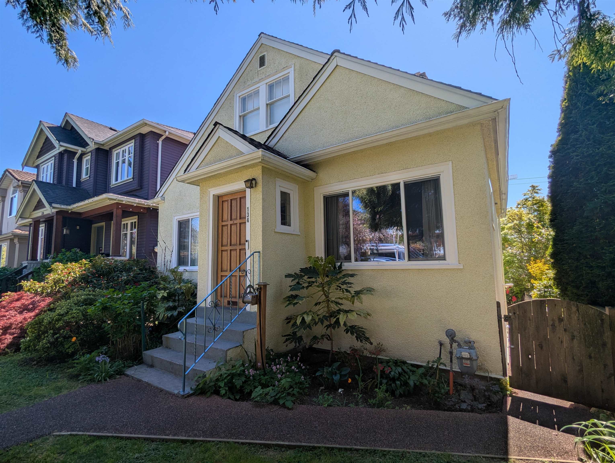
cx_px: 308
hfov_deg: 94.4
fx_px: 285
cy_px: 232
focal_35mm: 16
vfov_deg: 78.2
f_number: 2.2
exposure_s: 1/1239
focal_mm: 2.35
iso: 49
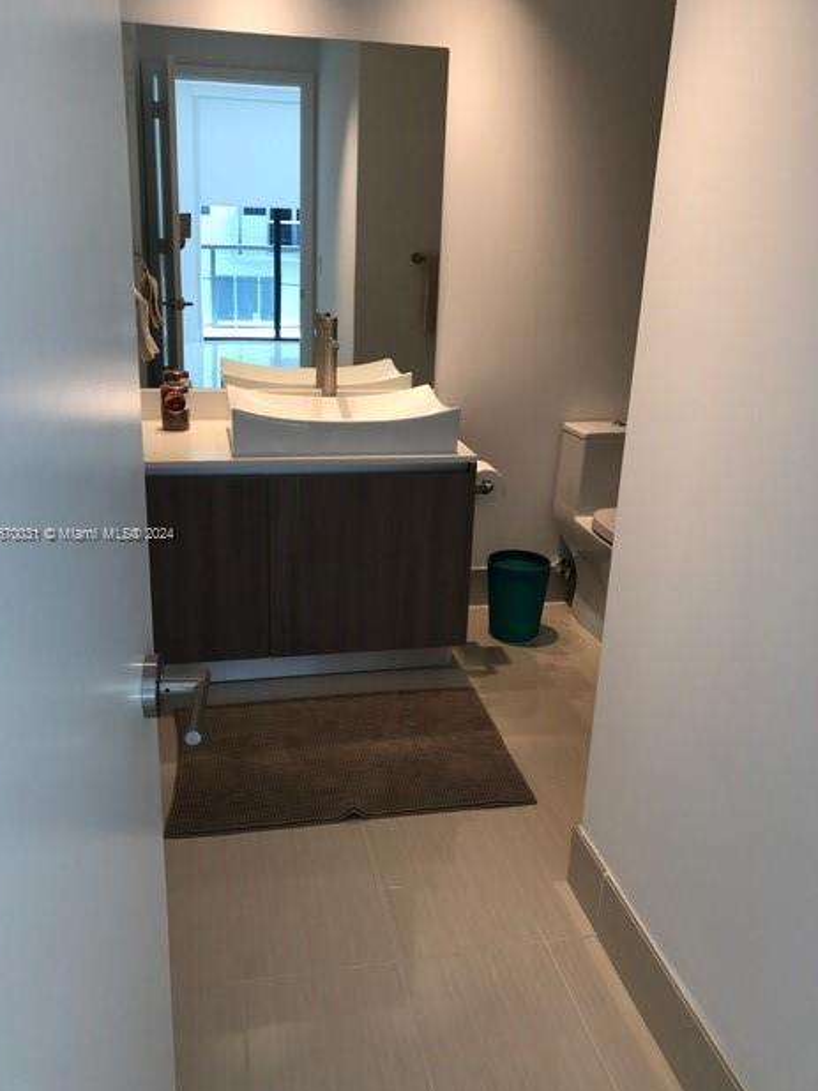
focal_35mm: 29
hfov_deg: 48.2
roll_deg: -2.7
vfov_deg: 61.7
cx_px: 396
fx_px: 914
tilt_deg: -18.9
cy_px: 535
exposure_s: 1/60
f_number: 1.8
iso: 32
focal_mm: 3.99
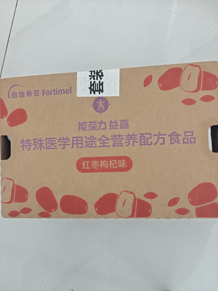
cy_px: 146
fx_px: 193
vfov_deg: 73.9
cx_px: 109
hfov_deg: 58.9
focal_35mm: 23
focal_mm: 6.06
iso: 1250
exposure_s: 1/89
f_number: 1.6
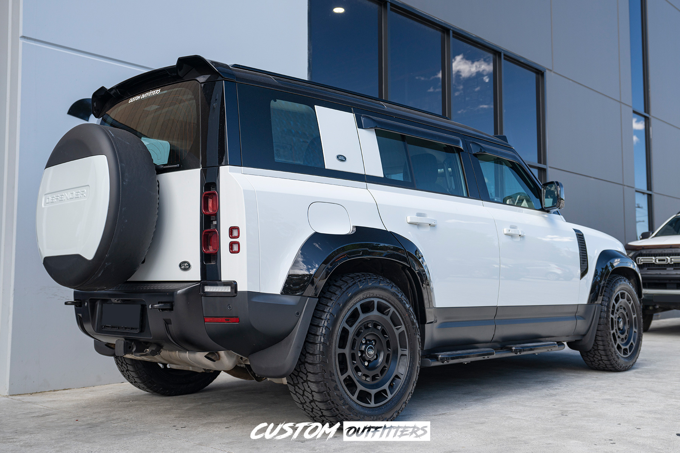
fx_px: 586
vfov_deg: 42.3
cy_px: 226
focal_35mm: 31
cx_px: 340
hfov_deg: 60.3
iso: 100
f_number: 4
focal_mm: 31
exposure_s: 1/160
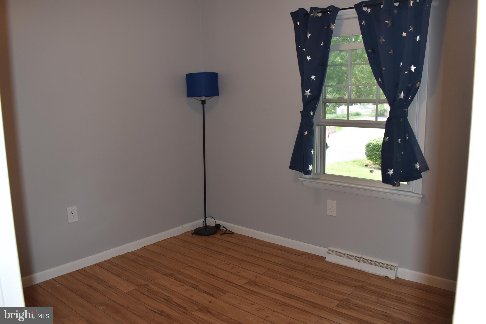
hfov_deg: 61.9
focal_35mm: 30
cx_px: 243
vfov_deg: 43.6
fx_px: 405
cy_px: 162
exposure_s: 1/125
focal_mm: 20
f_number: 5.6
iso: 640
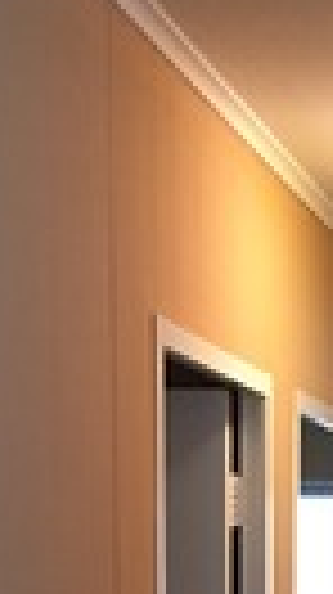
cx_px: 387
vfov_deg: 17.0
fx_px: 1810
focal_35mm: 115
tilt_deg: -7.8
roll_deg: -0.3
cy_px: 878
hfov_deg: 10.4
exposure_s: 1/30
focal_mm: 4.15
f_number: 2.2
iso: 200
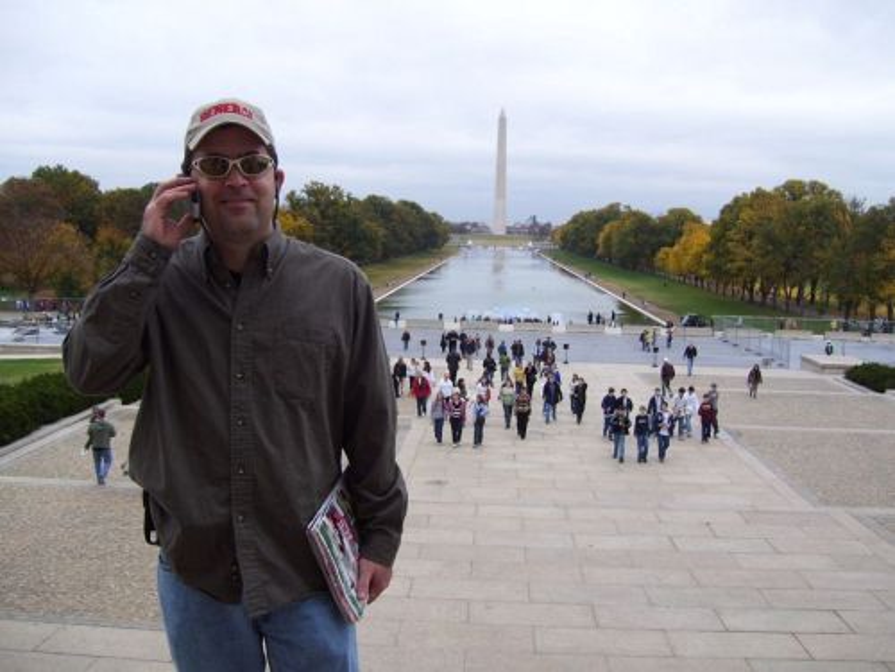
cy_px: 336
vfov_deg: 39.7
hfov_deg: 51.4
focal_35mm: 36
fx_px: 931
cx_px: 448
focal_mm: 6
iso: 80
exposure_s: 1/750
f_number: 2.7
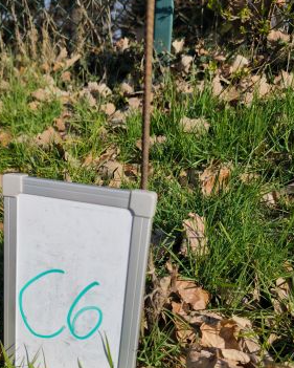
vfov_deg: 54.8
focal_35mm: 32
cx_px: 116
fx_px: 348
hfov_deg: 45.5
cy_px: 237
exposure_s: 1/7659
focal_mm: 6.57
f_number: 1.6
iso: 64
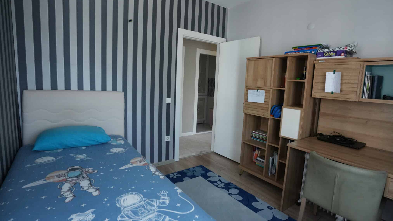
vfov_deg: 61.0
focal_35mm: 18
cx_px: 196
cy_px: 105
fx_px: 188
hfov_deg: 92.7
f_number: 4
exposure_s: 1/160
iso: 1250
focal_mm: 17
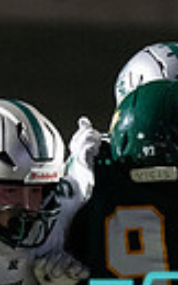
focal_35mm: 881
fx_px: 6853
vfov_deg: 2.4
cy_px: 327
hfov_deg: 1.5
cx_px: -4
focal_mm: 158
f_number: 2.8
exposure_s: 1/1250
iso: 5000
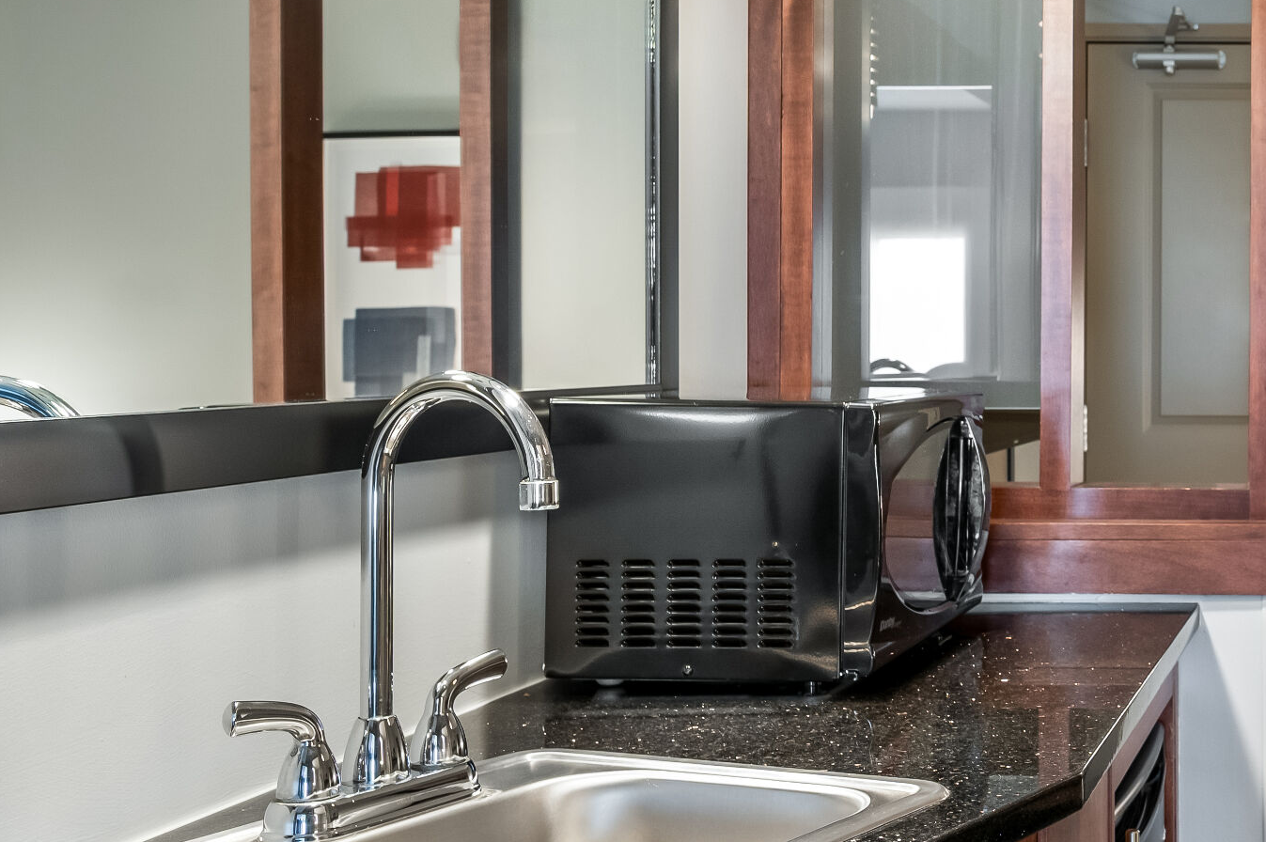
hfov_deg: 35.0
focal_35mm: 49
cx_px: 1377
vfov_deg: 27.4
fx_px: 1722
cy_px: 330
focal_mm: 22
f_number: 8
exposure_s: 1/2
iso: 400
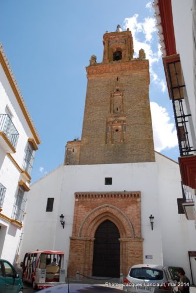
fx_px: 220
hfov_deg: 48.1
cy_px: 146
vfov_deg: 67.3
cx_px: 98
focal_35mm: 27
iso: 100
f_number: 8
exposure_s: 1/250
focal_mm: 18
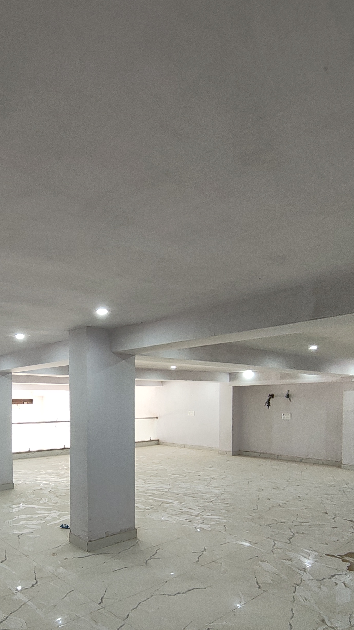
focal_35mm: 22
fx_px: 367
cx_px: 81
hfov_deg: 49.1
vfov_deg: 78.9
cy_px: 413
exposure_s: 1/100
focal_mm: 1.64
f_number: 2.2
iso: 234
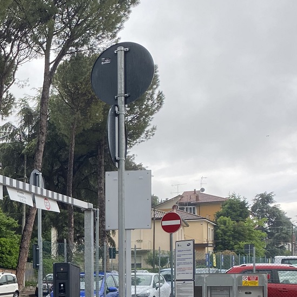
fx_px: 650
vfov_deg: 24.9
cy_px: 275
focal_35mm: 67
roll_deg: +0.2
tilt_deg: -0.3
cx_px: -69
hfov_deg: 23.3
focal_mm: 4.25
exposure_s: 1/255
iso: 32
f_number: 1.8
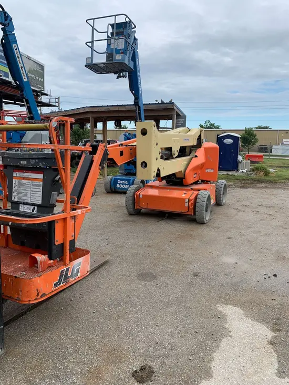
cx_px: 144
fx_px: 289
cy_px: 192
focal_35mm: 26
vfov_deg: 67.3
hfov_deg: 53.1
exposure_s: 1/1088
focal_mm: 4.25
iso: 25
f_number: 1.8
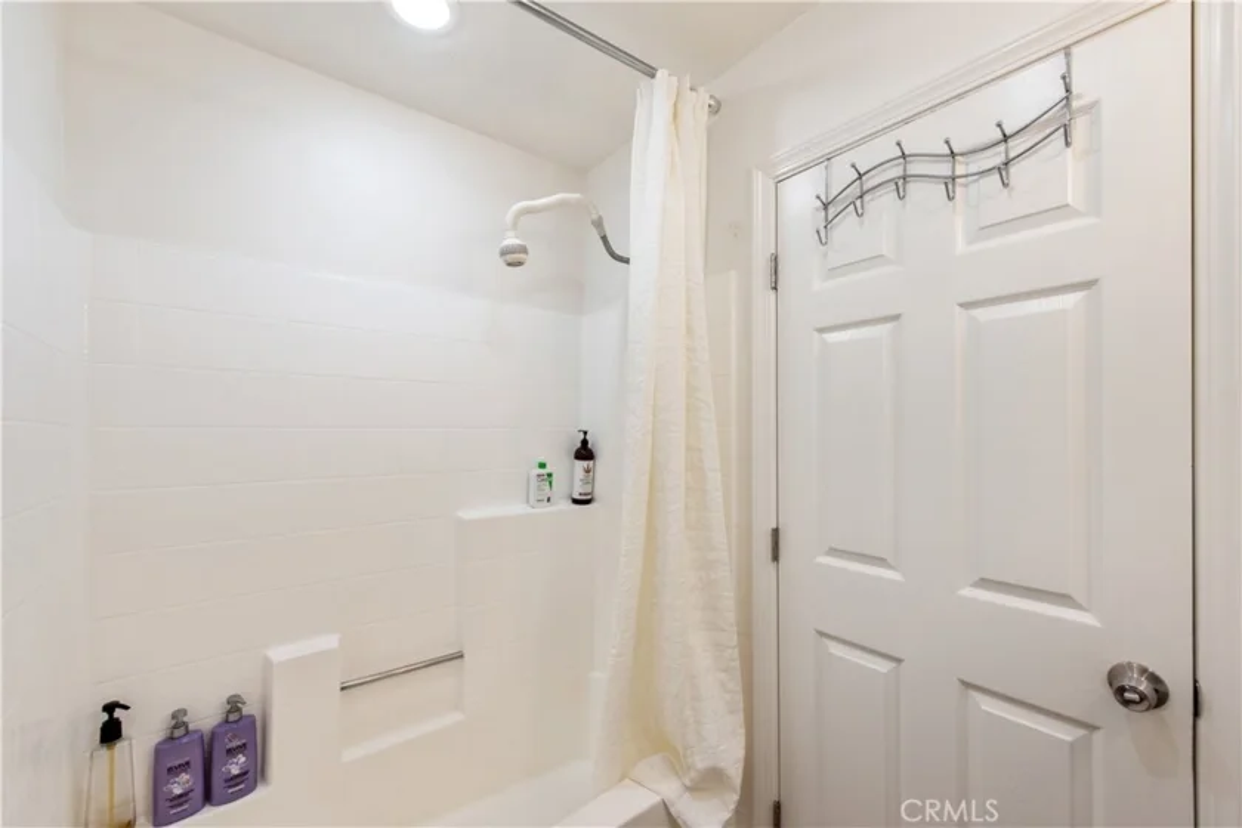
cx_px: 621
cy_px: 414
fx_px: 483
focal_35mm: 14
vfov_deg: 81.2
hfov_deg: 104.3
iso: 400
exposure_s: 1/160
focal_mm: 14
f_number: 6.3
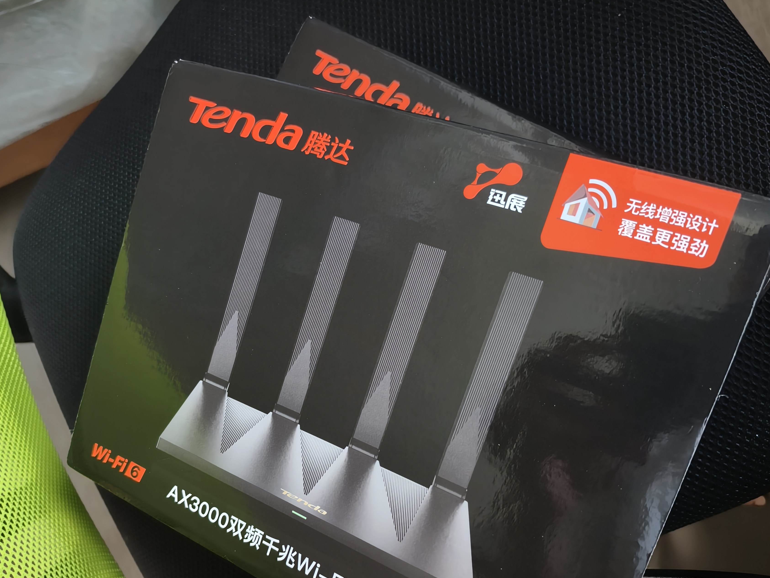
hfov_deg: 63.3
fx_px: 623
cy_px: 343
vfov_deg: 49.5
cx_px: 347
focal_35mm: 28
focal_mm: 5.6
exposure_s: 1/100
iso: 514
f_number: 1.57
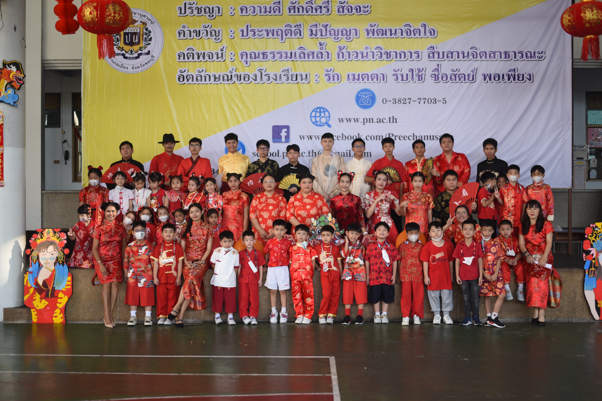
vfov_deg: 27.0
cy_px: 200
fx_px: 836
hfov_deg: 39.6
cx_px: 301
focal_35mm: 50
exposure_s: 1/320
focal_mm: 50
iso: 450
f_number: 1.8
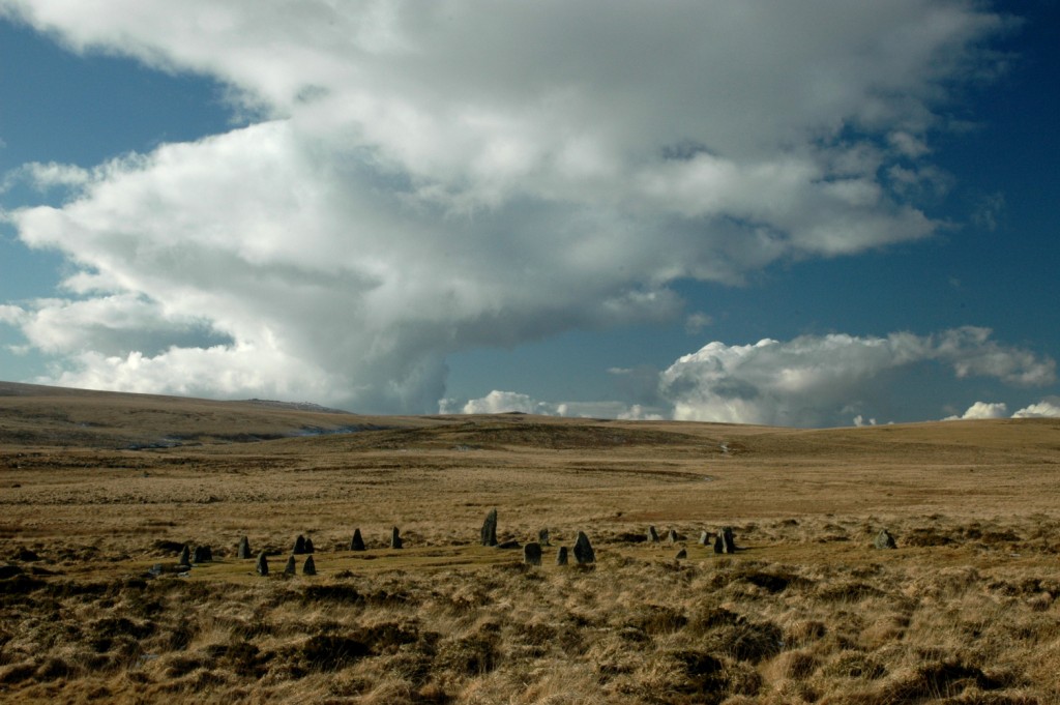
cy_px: 352
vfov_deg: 30.8
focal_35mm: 44
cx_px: 530
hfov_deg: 45.0
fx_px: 1280
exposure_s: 1/60
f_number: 20
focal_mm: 29
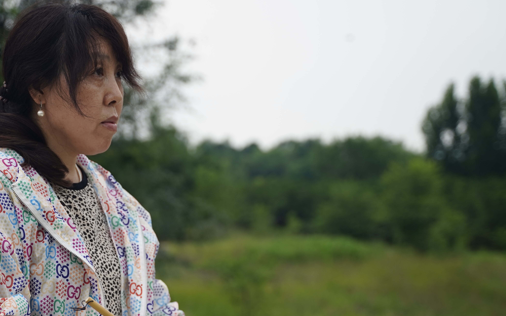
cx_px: 129
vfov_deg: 17.1
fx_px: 1048
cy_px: 237
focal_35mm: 76
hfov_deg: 26.8
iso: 250
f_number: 2.8
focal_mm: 49
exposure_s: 1/800
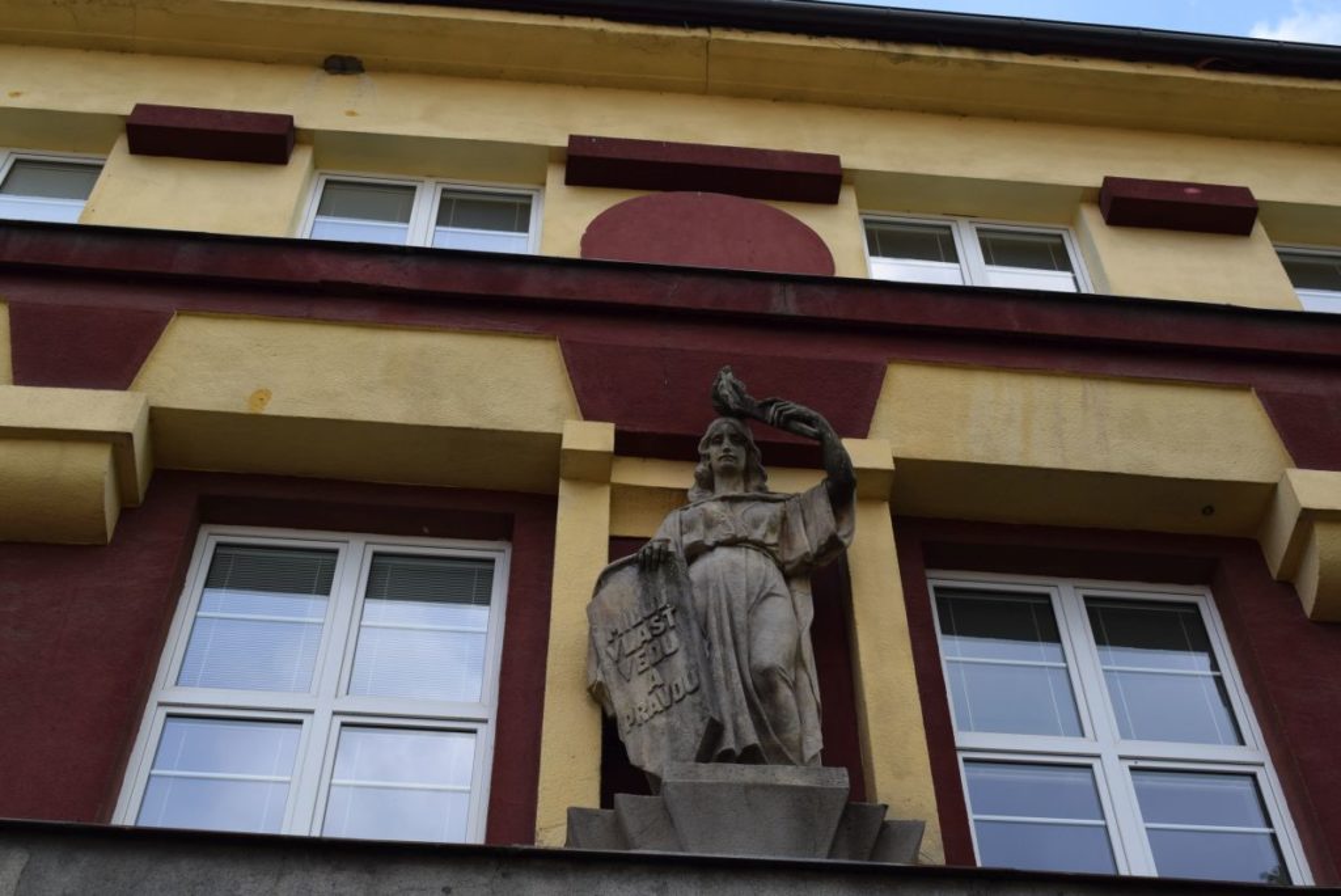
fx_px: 1789
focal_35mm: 48
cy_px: 448
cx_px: 670
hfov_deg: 41.1
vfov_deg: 28.1
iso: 360
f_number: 8
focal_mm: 32
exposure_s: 1/250
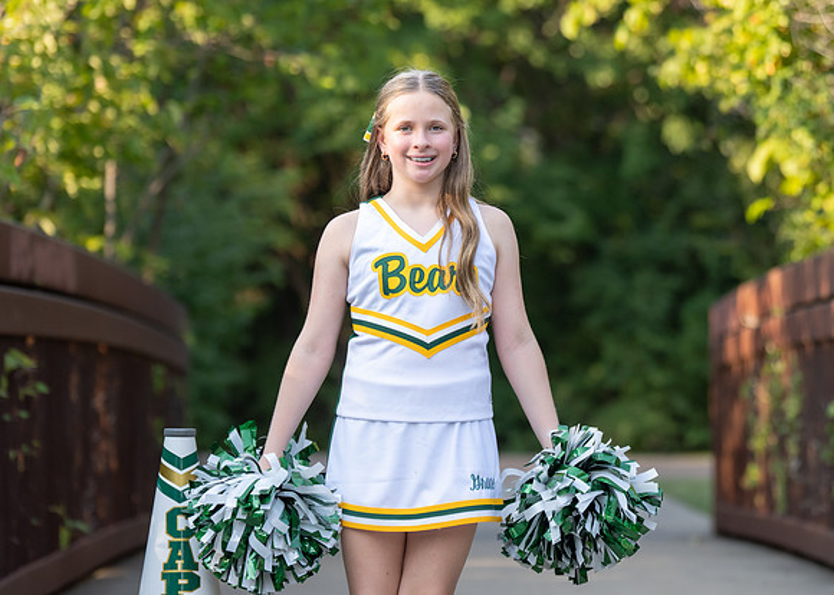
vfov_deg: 9.0
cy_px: 292
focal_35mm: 160
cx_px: 462
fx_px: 3792
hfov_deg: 12.5
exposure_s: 1/800
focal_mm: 108
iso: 320
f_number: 2.8
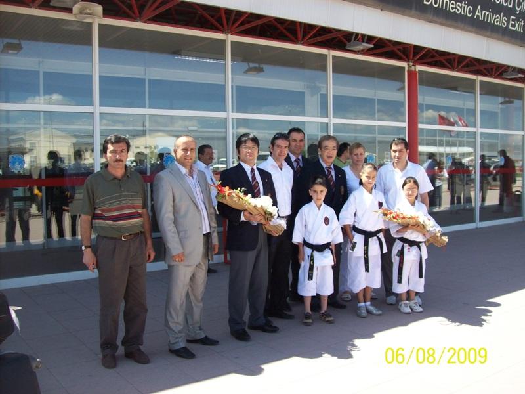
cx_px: 262
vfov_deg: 39.7
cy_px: 197
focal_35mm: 36
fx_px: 546
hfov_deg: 51.4
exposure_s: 1/510
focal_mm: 6
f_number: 2.7
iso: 80
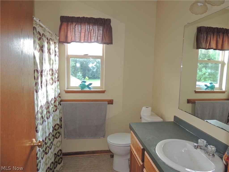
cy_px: 86
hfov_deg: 71.6
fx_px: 159
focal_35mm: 24
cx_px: 114
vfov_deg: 56.8
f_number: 3
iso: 180
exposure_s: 1/40
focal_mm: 4.3
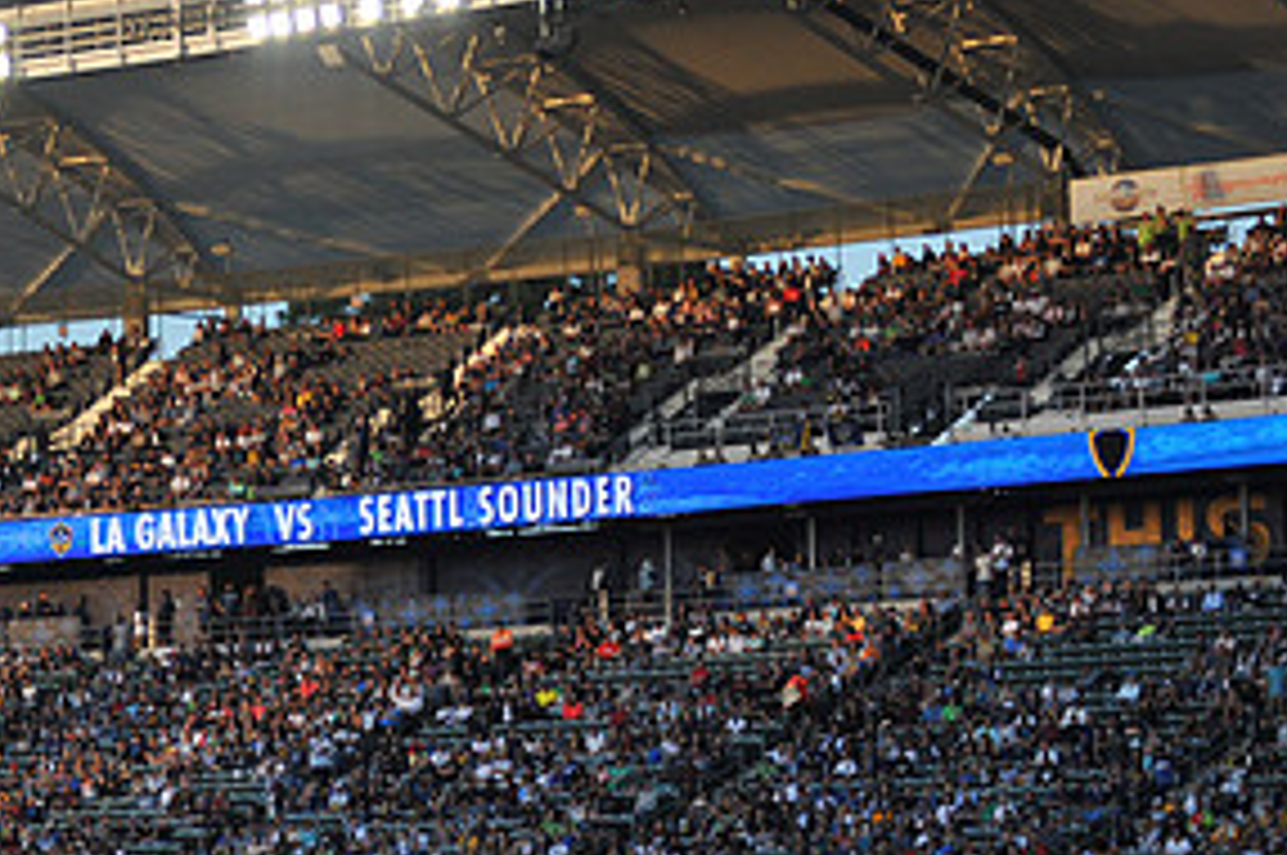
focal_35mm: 142
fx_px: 5071
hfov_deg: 14.3
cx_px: 90
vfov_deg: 9.6
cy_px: 522
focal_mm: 70
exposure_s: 1/6400
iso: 1600
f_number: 2.8
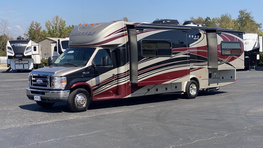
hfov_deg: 36.6
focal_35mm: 57
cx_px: 131
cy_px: 87
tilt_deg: -3.8
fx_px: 397
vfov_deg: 21.1
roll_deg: -0.6
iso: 20
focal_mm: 6
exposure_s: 1/1199
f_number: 2
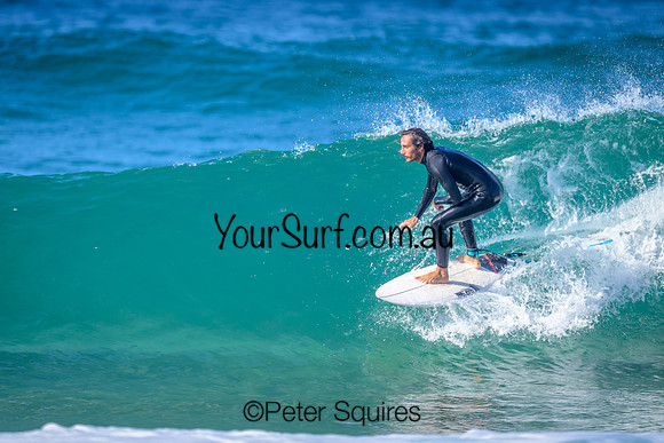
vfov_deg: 1.7
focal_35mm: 800
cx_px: 332
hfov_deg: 2.6
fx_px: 14758
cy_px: 222
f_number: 6.3
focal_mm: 800
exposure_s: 1/2000
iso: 640
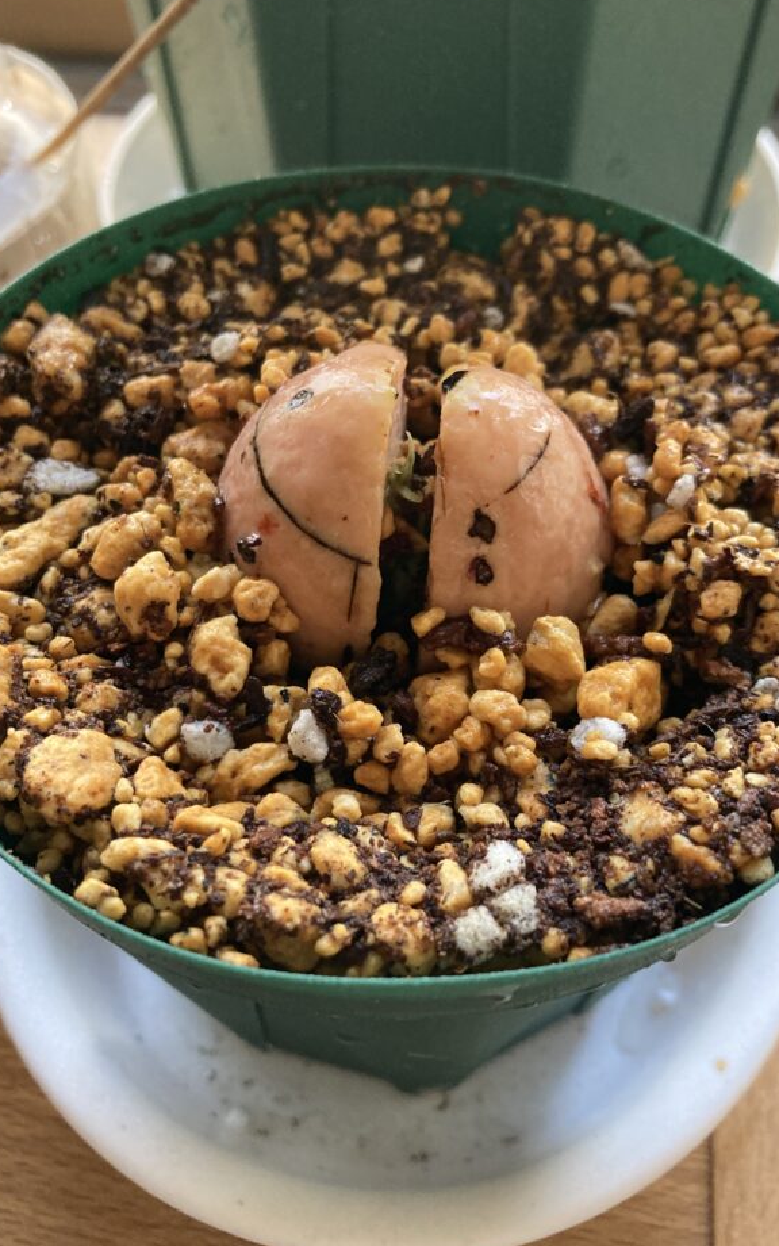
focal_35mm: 33
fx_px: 1120
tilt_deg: -53.6
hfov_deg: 38.3
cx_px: 435
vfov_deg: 58.1
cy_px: 629
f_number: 1.8
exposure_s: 1/60
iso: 250
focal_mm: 3.99
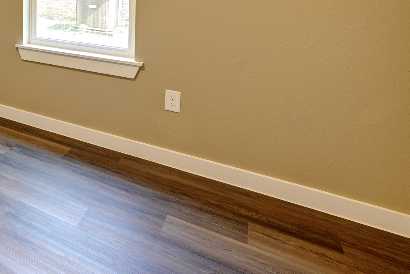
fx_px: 353
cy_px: -18
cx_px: -55
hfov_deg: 43.9
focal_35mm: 31
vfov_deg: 36.7
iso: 320
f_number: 8
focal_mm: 13
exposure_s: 1/15
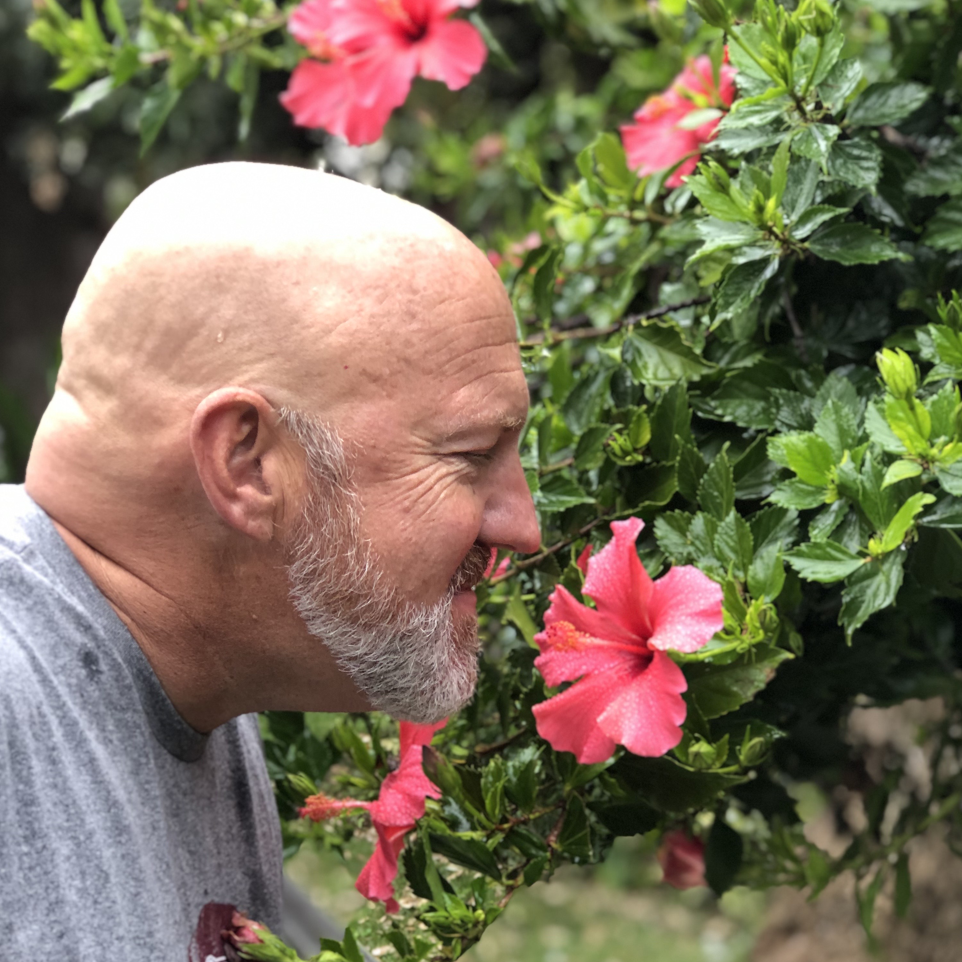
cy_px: 646
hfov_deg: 25.4
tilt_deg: -6.7
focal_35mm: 68
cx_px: 481
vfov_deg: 25.2
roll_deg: -0.3
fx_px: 2138
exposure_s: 1/30
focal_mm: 6.6
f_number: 2.8
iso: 40
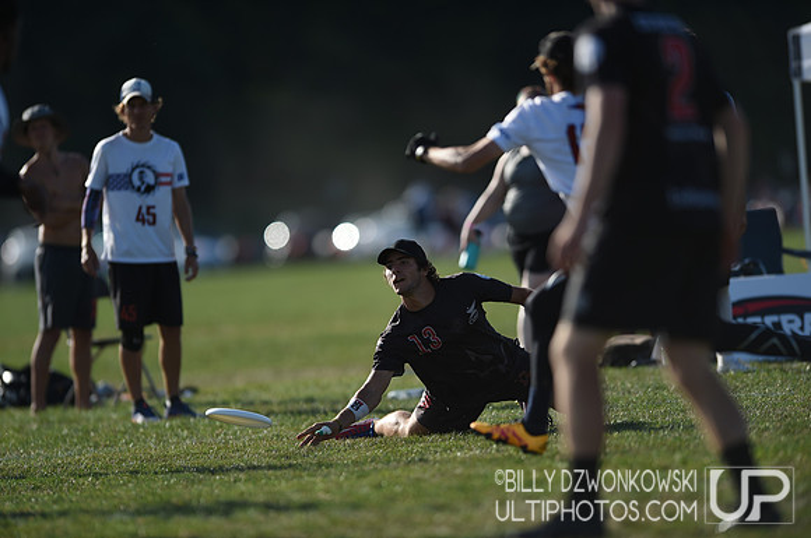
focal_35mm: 400
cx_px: 406
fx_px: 8998
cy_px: 269
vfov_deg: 3.4
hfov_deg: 5.2
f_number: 2.8
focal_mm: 400
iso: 100
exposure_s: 1/2000
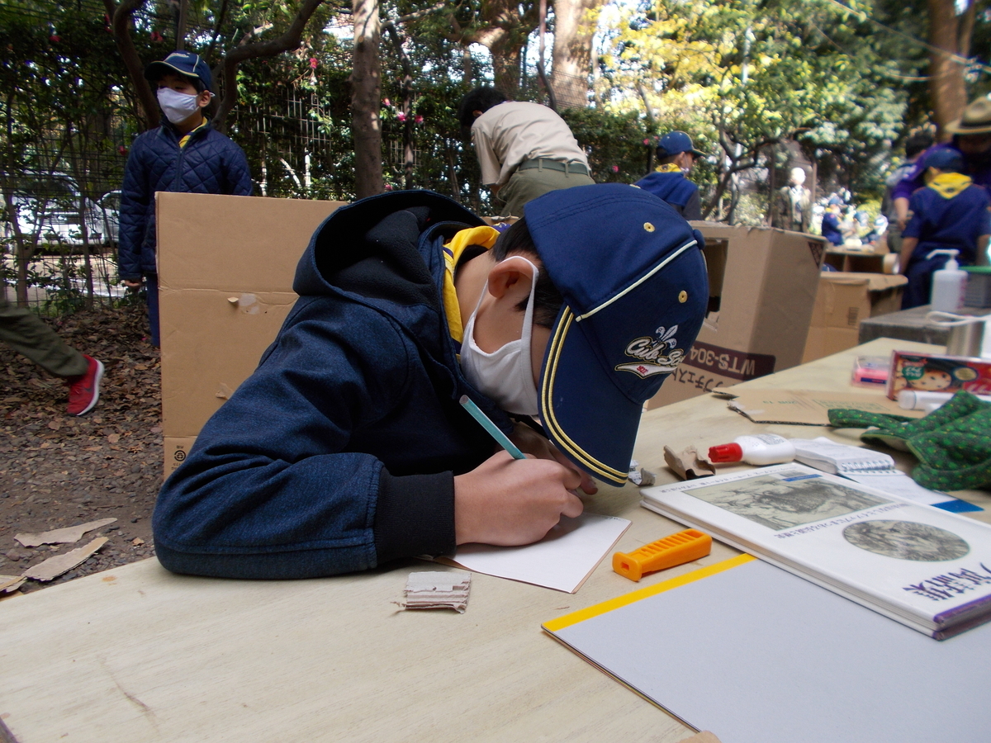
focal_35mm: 26
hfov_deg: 67.3
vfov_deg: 53.1
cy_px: 372
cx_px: 496
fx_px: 744
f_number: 3.2
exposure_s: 1/125
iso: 80
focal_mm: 4.6
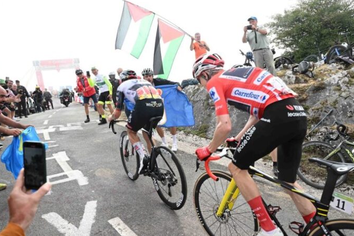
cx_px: 192
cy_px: 118
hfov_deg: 67.3
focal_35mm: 27
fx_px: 265
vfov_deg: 47.9
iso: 400
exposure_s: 1/1000
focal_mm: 24
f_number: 5.6
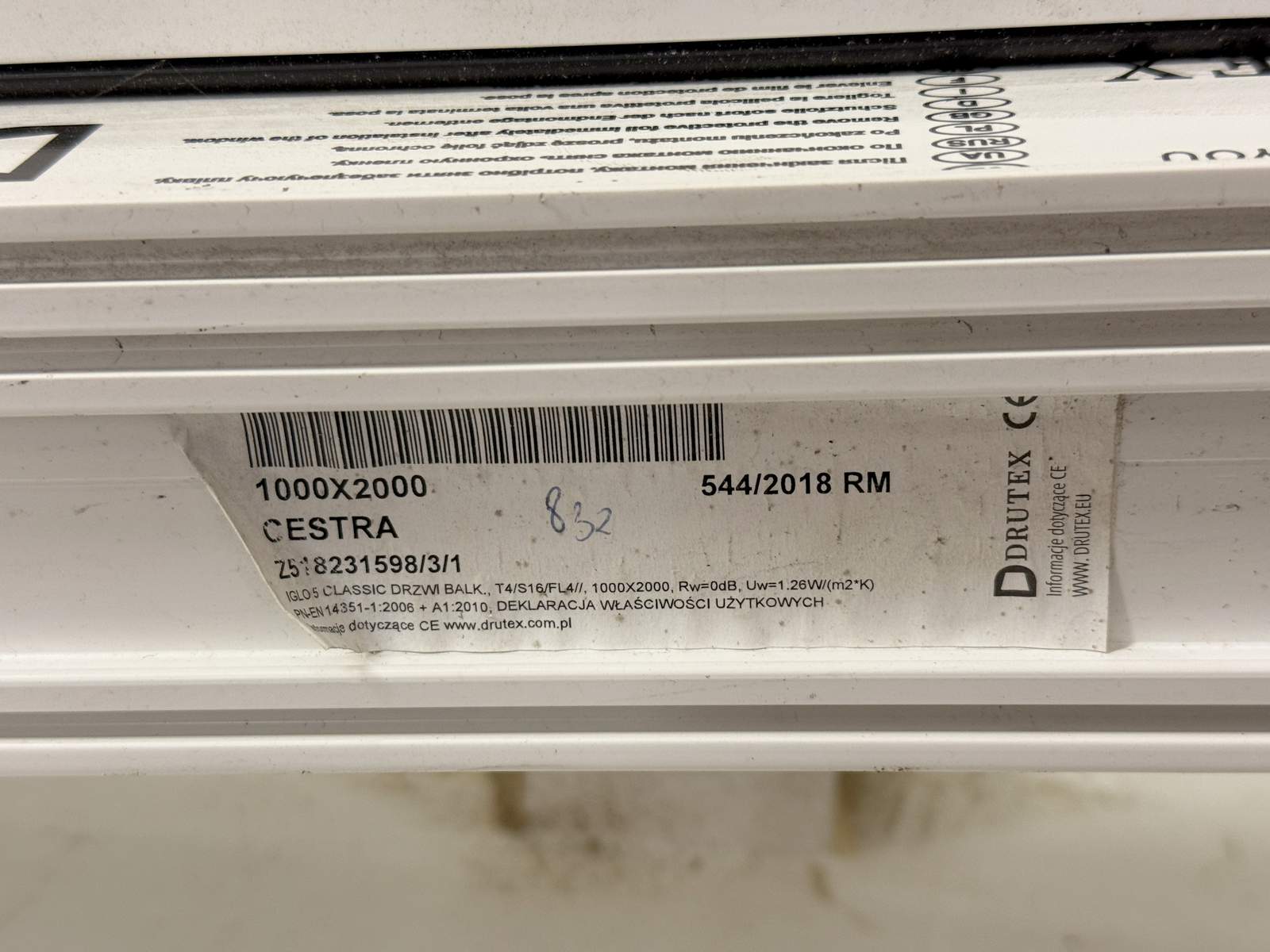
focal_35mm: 48
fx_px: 1761
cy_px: 476
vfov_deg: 30.3
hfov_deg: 39.7
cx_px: 635
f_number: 1.78
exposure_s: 1/50
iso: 100
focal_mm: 6.76
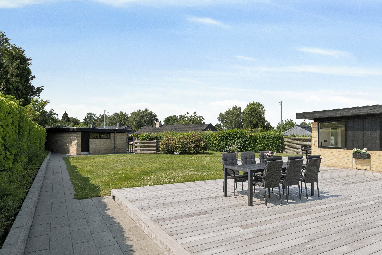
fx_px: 263
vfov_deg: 51.7
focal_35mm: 25
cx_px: 191
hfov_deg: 72.1
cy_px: 128
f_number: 7.1
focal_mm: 16.5
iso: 250
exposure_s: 1/2000
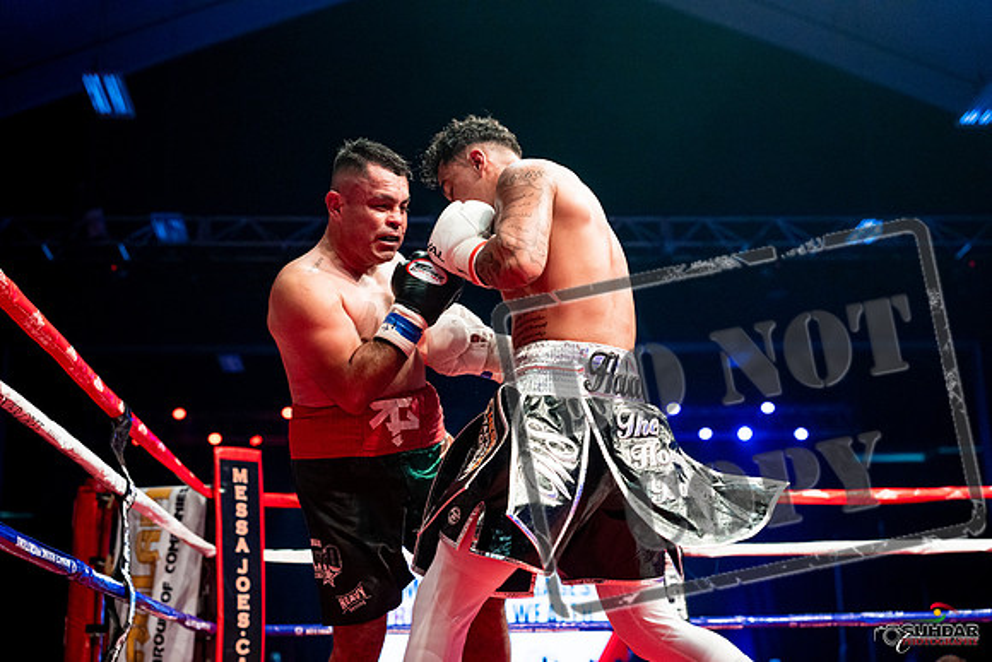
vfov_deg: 27.0
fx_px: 1378
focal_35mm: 50
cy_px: 331
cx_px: 496
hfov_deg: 39.6
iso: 4000
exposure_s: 1/1000
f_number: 2.8
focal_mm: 50
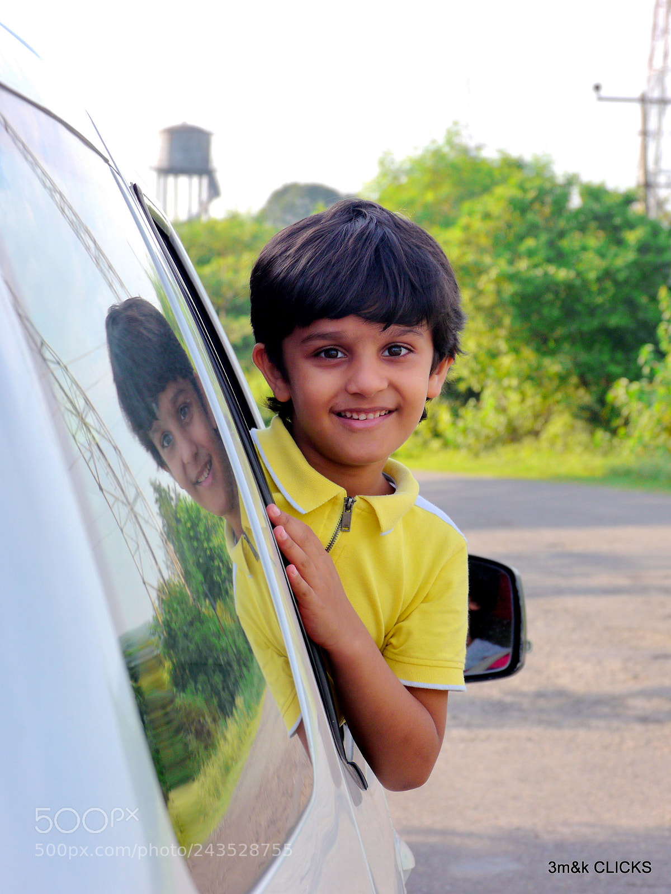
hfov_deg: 18.0
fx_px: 2119
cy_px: 447
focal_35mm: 82
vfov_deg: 23.8
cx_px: 336
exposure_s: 1/160
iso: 160
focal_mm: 41
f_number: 6.3
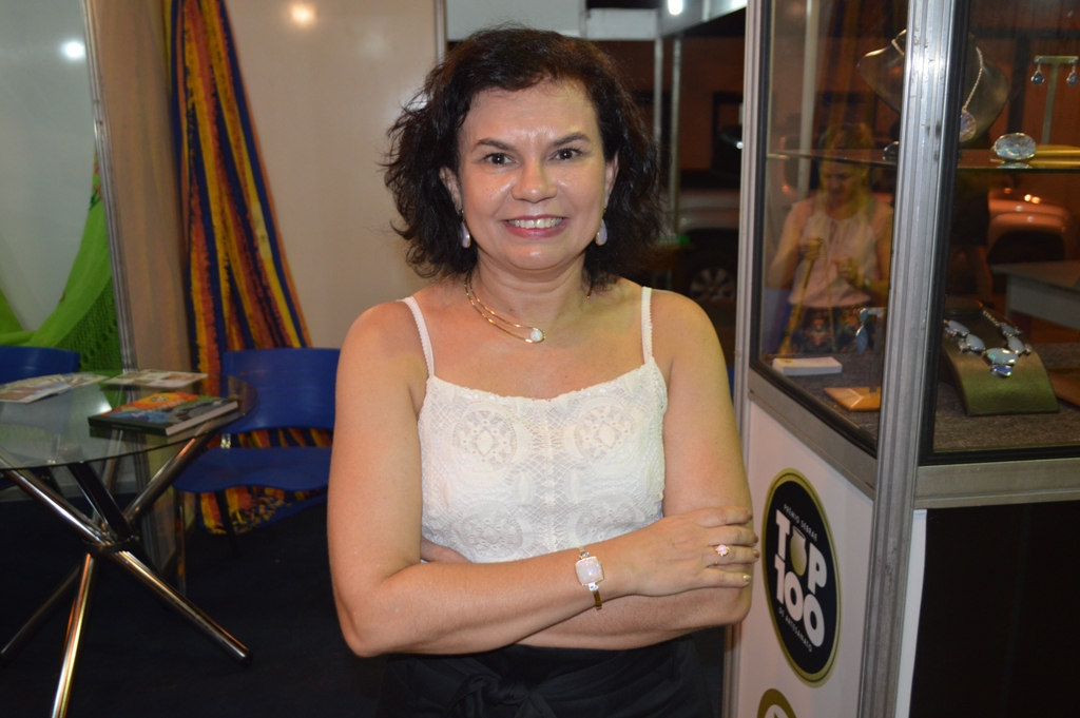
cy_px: 359
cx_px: 540
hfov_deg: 57.3
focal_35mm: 33
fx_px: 989
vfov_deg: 39.9
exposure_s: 1/60
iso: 720
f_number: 3.8
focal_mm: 22
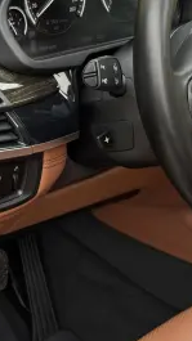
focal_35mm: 71
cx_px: 55
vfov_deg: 29.7
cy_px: 172
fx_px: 643
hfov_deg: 16.9
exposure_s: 1/363
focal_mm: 6.76
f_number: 1.78
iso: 100
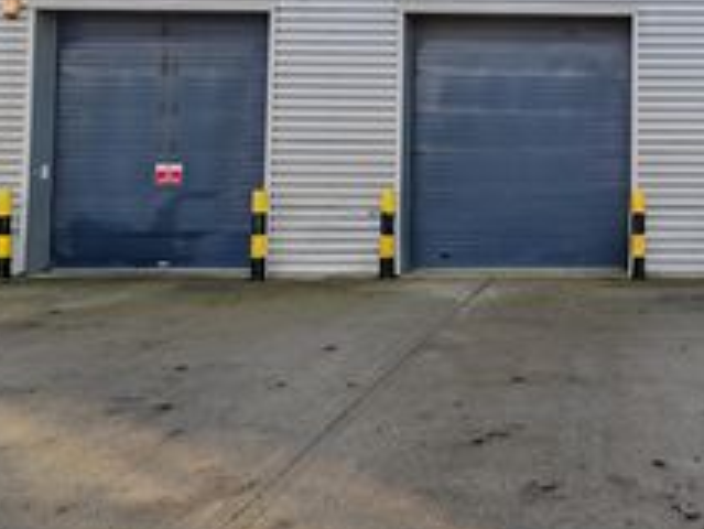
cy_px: 122
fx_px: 916
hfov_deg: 39.0
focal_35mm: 45
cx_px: 638
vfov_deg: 31.5
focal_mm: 6.9
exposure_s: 1/286
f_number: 1.68
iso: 17
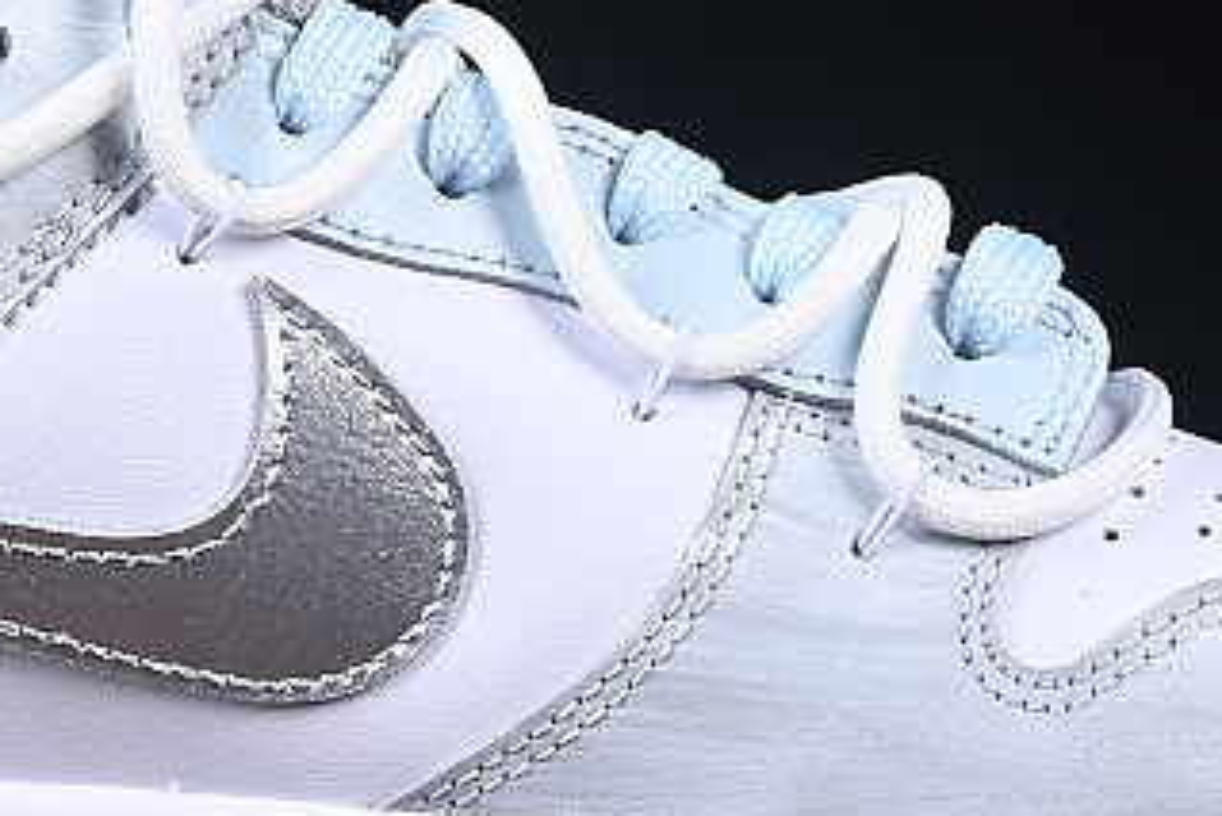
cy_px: 211
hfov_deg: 8.1
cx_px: 291
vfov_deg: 5.4
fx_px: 8625
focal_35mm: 254
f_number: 8
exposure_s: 1/80
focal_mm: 50
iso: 160
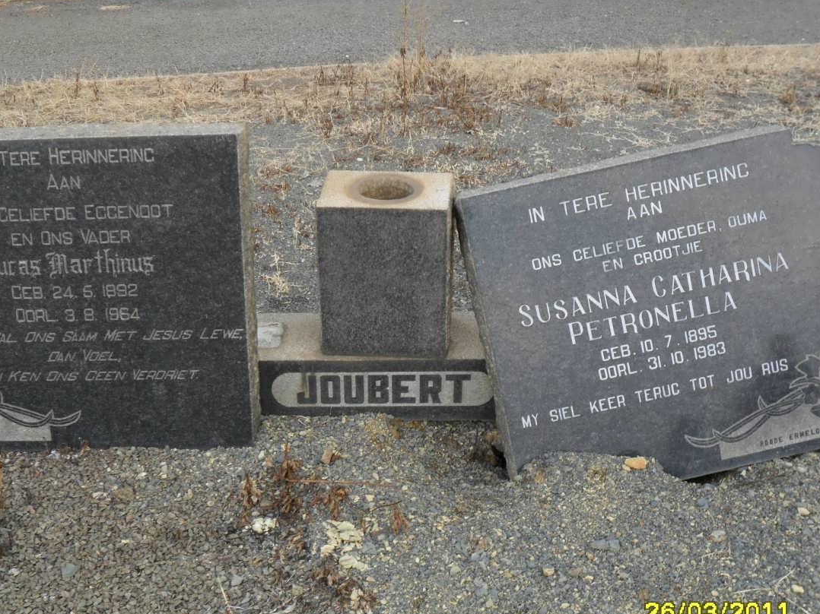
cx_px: 370
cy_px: 335
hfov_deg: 38.9
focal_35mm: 49
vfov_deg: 29.6
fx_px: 1160
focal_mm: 7.8
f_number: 4.5
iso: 100
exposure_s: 1/45
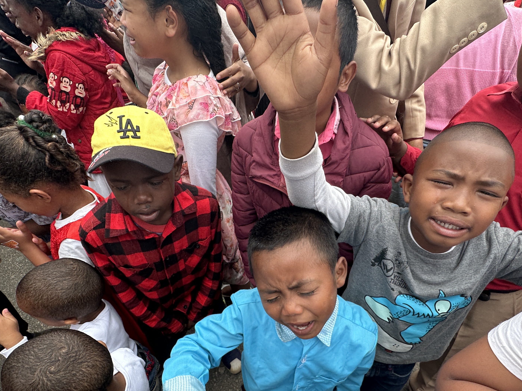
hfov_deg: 81.6
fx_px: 302
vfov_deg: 64.8
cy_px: 250
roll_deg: -0.8
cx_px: 279
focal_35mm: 20
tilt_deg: -42.0
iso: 40
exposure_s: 1/406
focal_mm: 2.22
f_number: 2.2
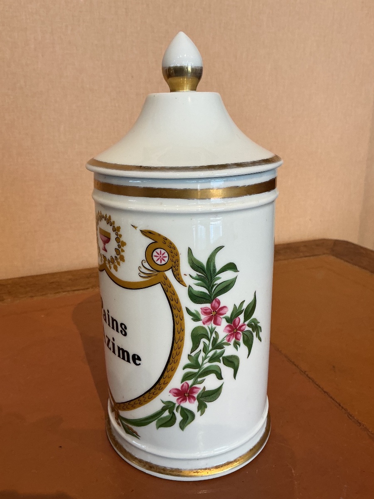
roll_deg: +0.5
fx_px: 418
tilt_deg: -17.9
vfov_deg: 61.7
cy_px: 250
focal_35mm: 29
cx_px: 187
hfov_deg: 48.2
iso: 64
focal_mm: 3
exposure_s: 1/60
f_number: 1.8
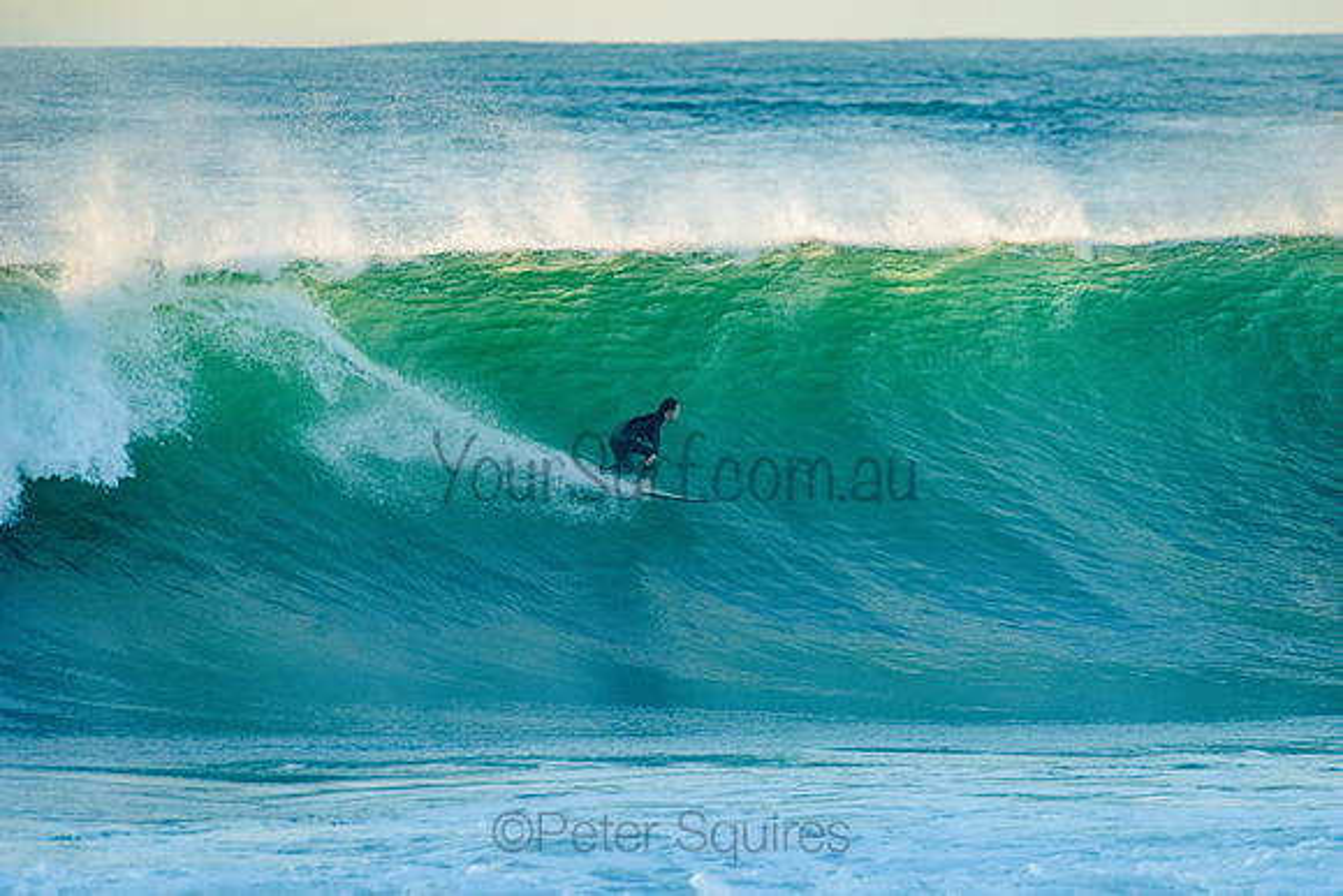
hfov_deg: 4.1
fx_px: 18656
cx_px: 672
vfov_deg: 2.8
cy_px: 448
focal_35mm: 500
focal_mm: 500
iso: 800
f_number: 5.6
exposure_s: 1/1600
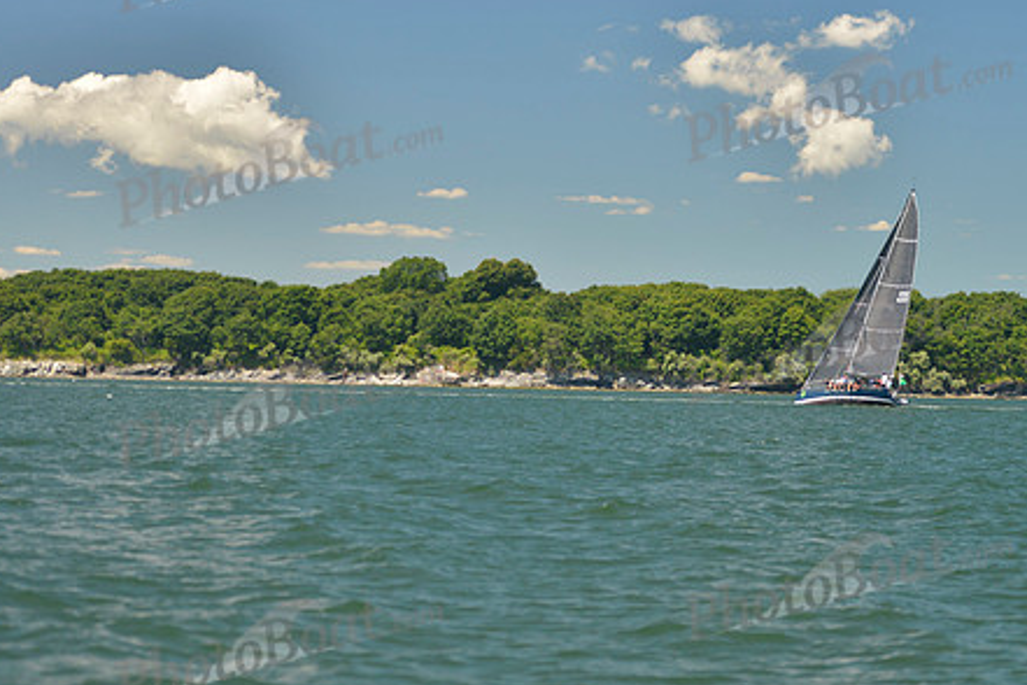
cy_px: 255
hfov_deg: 22.1
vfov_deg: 14.8
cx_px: 566
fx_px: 2624
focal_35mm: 92
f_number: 2.8
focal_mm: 70
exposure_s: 1/1250
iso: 280
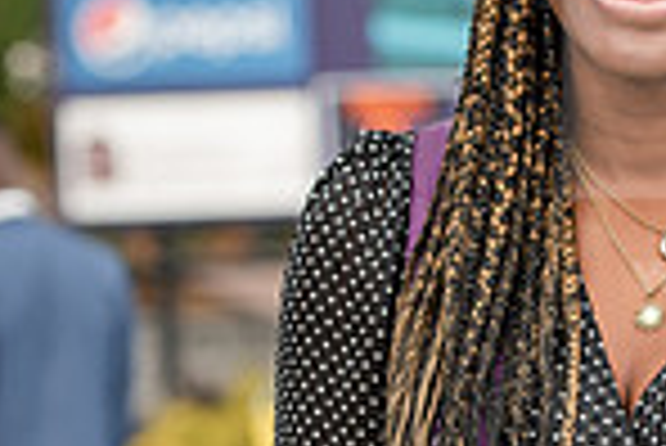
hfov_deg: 6.7
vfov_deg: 4.5
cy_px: 367
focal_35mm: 306
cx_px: 428
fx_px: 5666
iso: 200
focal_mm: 78
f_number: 4
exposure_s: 1/250
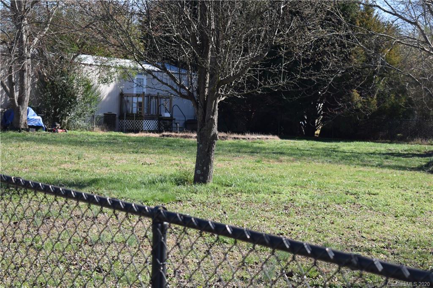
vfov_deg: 16.5
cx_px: 216
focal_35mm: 82
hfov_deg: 24.6
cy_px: 144
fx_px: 992
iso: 100
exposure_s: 1/160
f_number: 6.3
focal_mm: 55
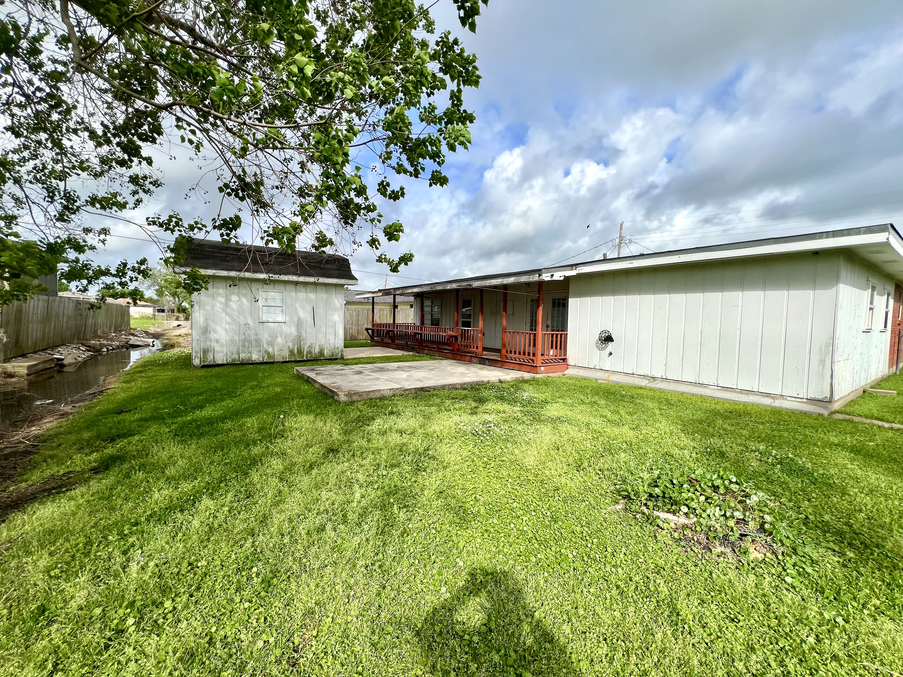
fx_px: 339
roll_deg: -1.3
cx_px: 452
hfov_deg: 106.2
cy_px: 338
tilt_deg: -3.7
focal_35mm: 13
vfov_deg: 89.9
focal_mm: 1.57
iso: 32
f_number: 1.8
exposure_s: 1/1672
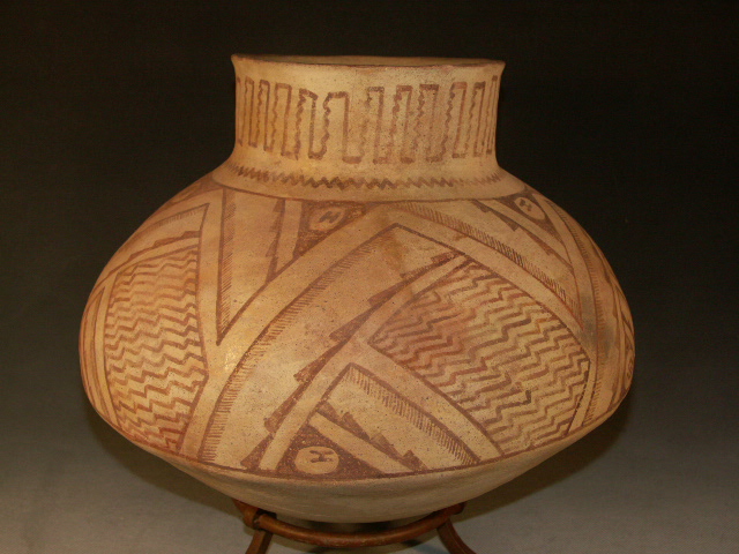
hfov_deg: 39.7
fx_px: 1025
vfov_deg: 30.3
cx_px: 370
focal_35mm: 48
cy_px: 277
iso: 100
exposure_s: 1/500
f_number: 2.8
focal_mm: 12.4
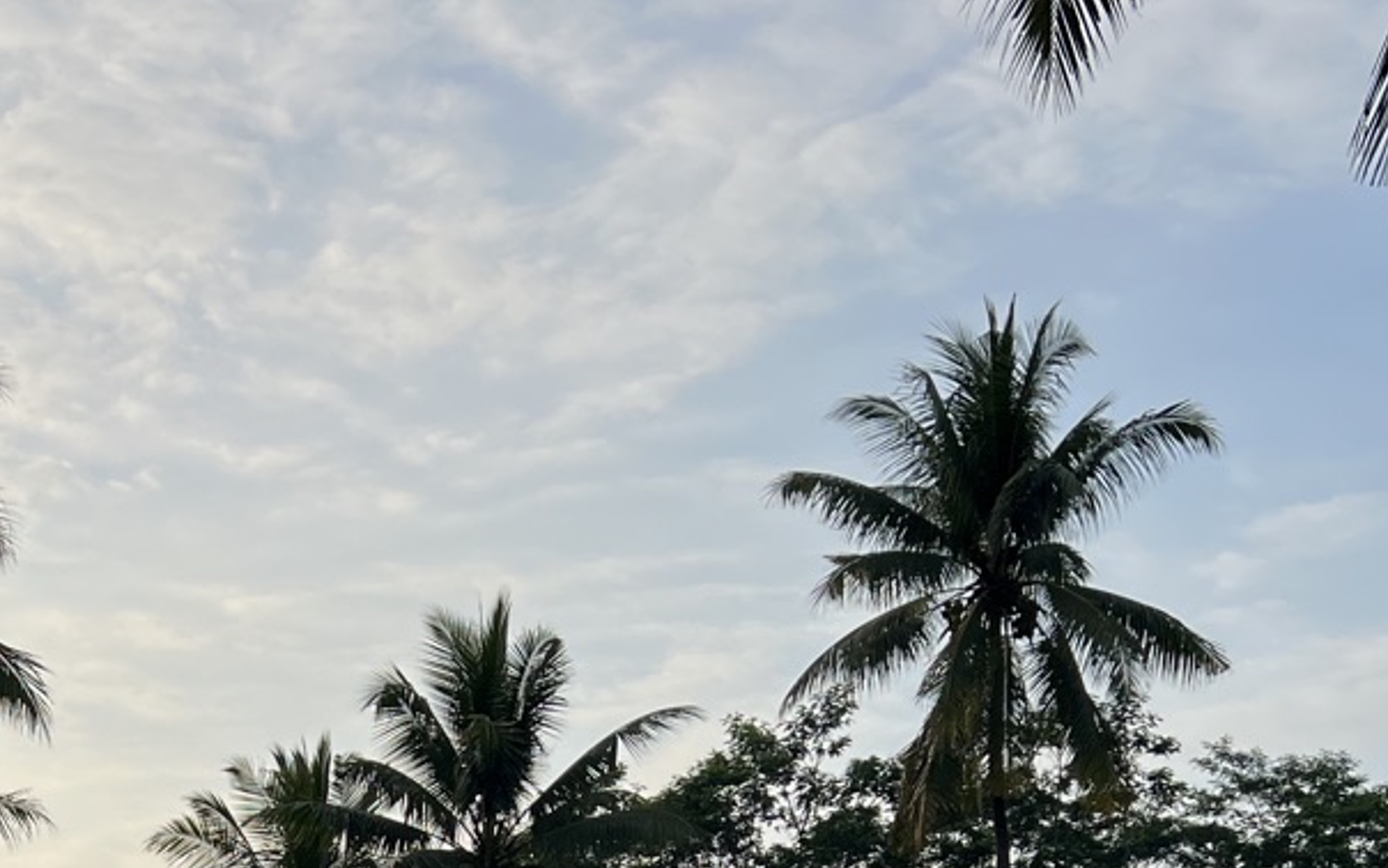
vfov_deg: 16.1
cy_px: 1355
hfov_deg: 27.5
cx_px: 221
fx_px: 2762
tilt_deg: -2.6
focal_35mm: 73
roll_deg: +0.4
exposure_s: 1/4831
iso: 50
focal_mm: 5.7
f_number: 1.5
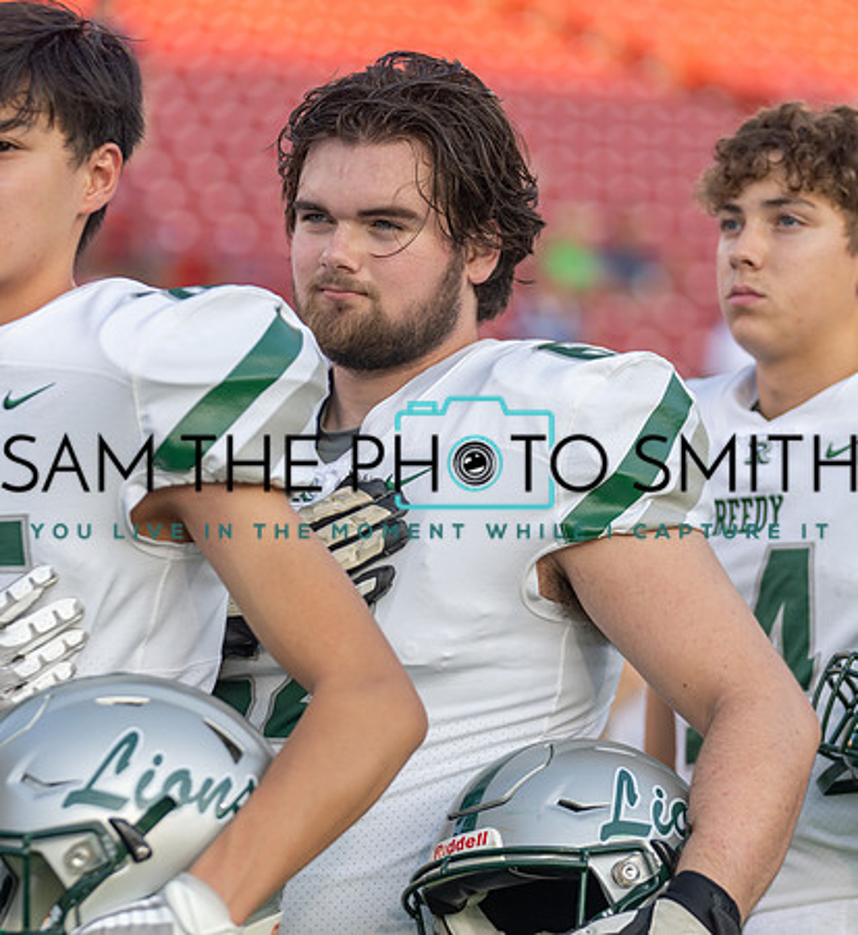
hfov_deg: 9.8
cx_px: 450
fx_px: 5029
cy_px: 444
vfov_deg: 10.6
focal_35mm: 171
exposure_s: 1/250
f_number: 2.8
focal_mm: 123
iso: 100
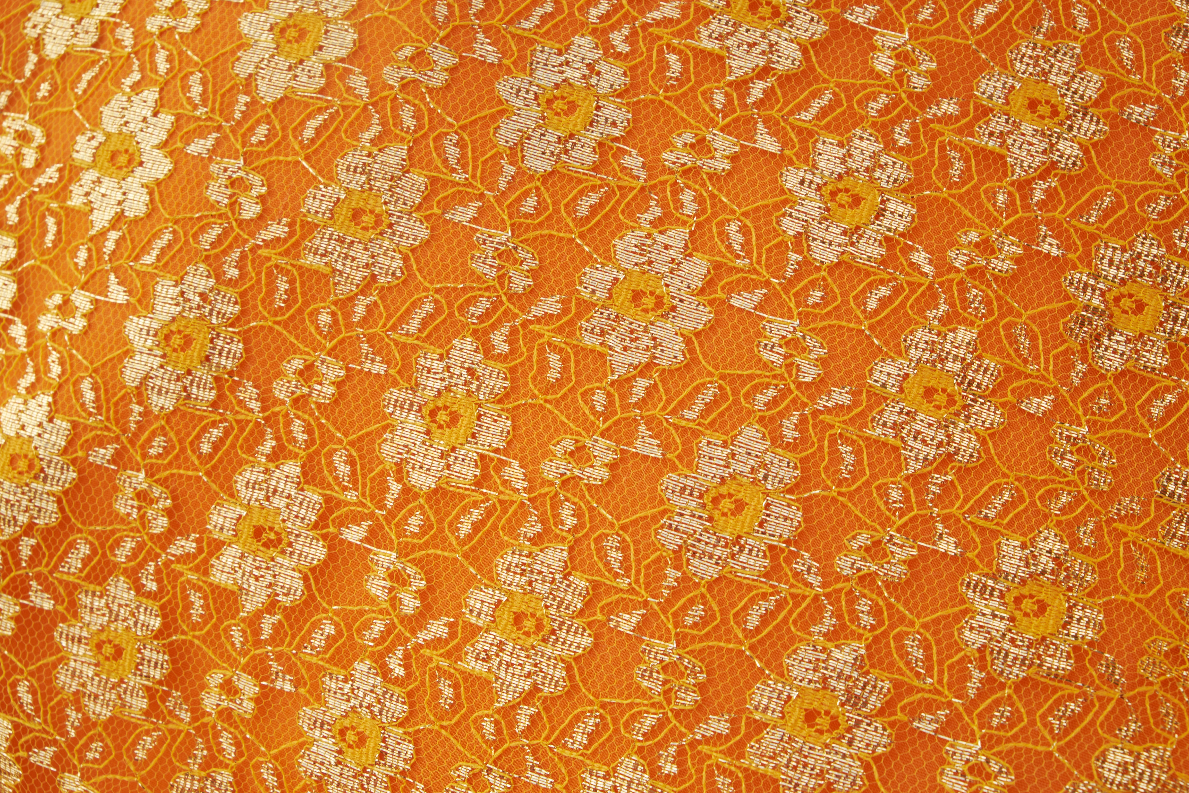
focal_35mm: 73
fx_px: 2411
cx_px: 594
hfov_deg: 27.7
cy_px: 396
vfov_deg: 18.7
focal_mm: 48.4
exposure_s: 1/100
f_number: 11
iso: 200
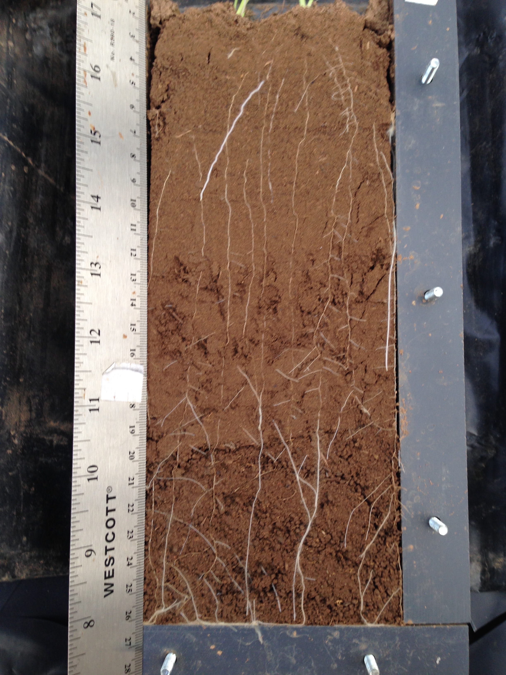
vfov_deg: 55.4
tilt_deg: -71.7
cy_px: 338
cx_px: 253
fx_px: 643
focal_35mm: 33
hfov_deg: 42.9
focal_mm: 4.12
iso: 50
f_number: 2.4
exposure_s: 1/40
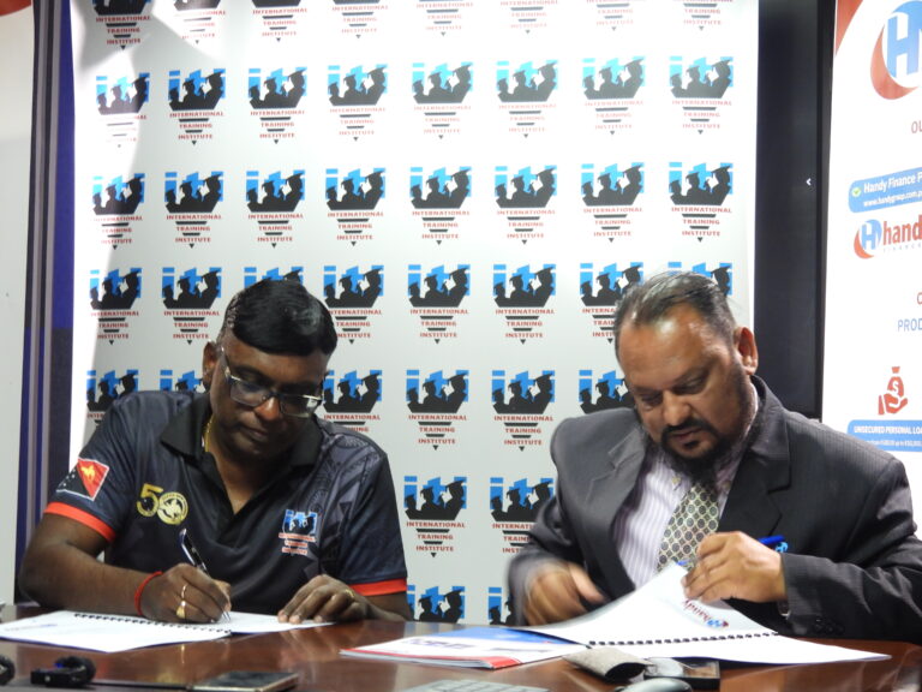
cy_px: 346
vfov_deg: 21.0
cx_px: 461
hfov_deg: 27.8
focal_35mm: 70
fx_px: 1864
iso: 400
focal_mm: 12.5
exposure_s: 1/20
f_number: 3.5
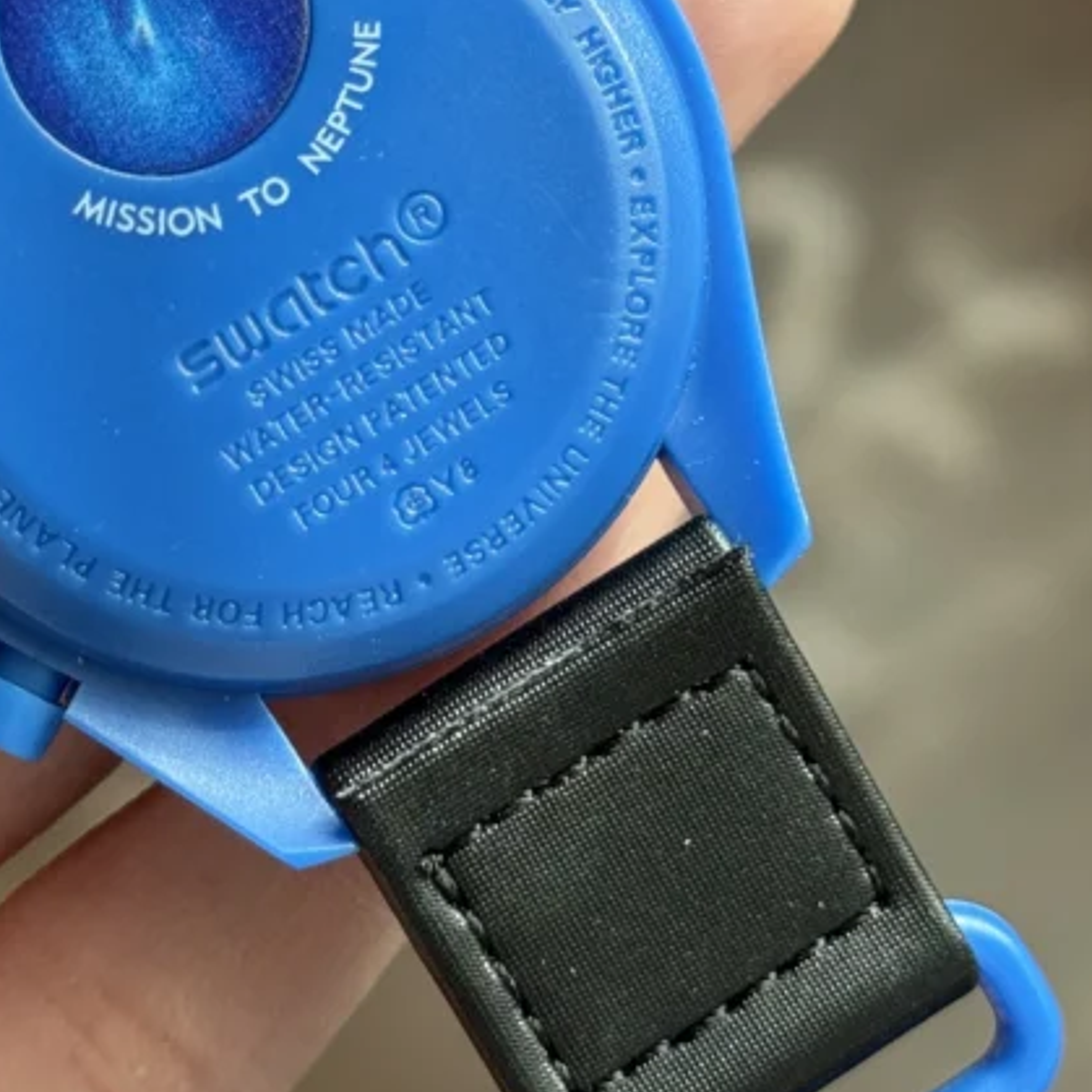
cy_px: 453
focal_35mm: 81
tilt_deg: -70.9
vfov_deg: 21.4
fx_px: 2891
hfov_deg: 21.3
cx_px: 349
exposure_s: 1/121
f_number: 1.78
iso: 80
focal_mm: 6.76
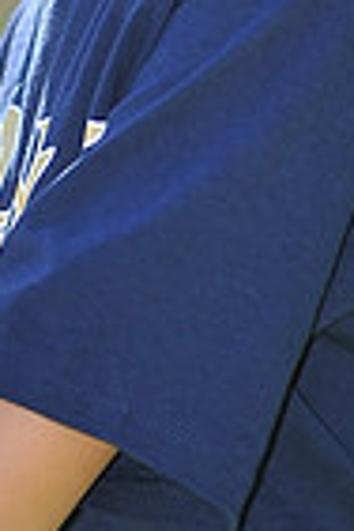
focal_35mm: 824
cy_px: -271
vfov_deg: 2.5
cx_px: 19
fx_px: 12153
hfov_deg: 1.7
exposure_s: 1/500
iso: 200
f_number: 4.5
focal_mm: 200
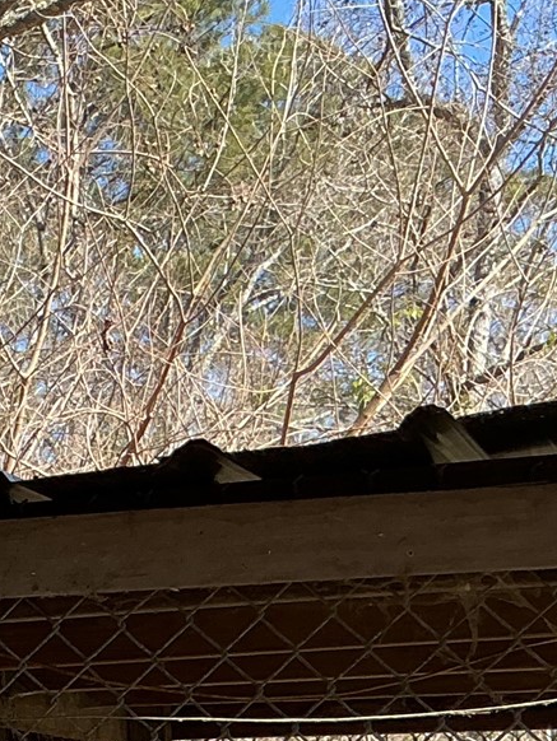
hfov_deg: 13.0
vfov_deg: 18.0
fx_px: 2187
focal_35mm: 102
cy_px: 952
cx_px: -473
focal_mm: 3
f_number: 1.8
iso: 25
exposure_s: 1/400
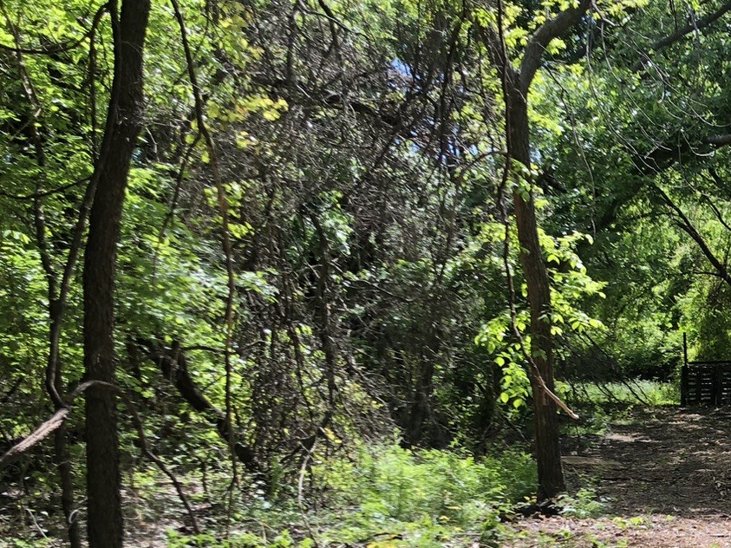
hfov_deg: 25.5
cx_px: 885
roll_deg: +1.7
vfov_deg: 21.2
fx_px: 1436
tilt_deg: -8.4
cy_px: 475
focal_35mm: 68
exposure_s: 1/379
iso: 20
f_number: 1.8
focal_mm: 4
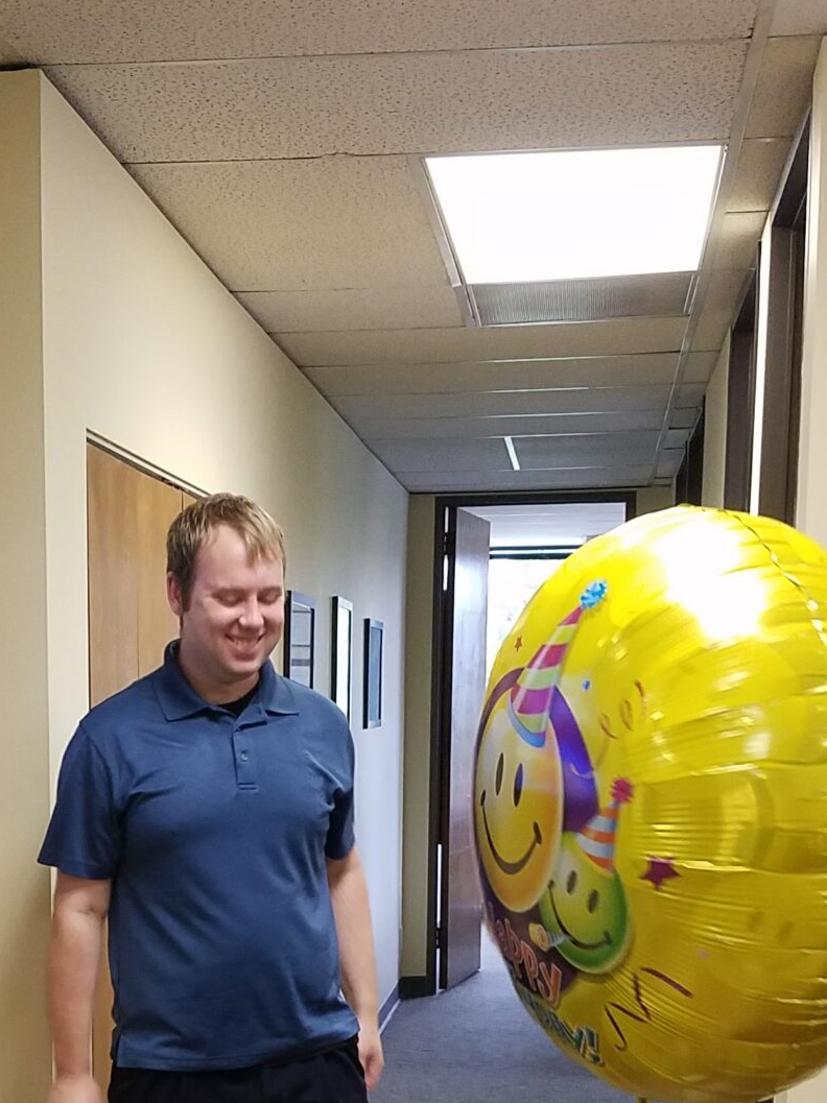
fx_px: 2008
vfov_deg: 29.6
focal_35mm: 63
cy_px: 965
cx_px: 262
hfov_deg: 23.1
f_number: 1.7
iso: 160
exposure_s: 1/30
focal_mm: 4.2
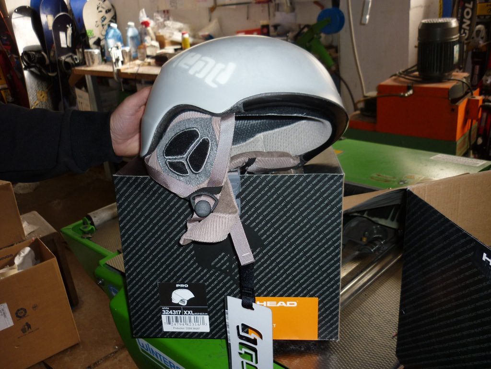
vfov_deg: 42.9
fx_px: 468
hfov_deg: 55.4
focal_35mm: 33
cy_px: 184
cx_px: 246
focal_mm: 5.5
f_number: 2.8
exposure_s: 1/30
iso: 100
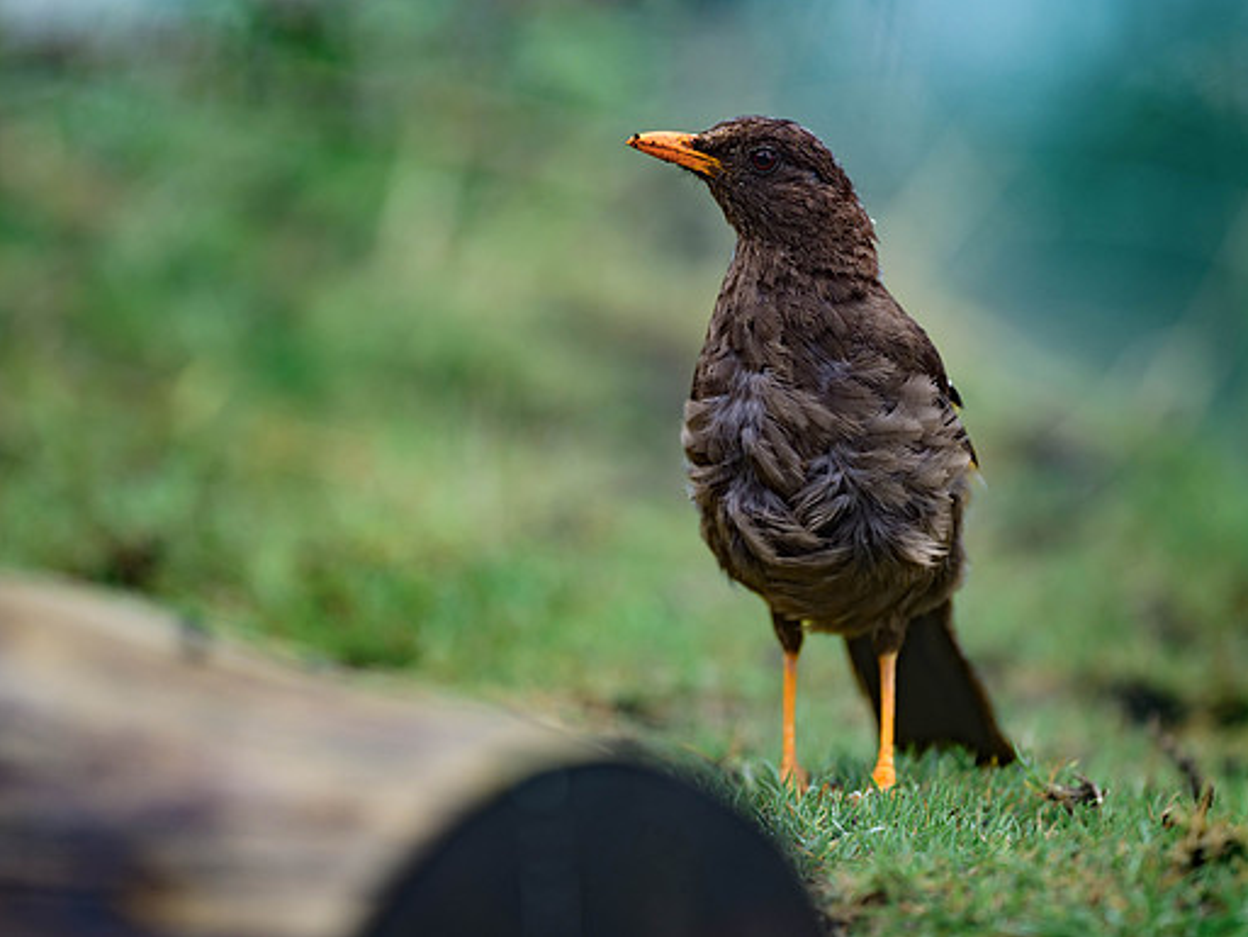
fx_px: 18175
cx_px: 618
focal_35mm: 504
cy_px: 427
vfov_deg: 3.0
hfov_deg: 3.9
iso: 80
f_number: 2.8
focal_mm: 400
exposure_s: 1/160
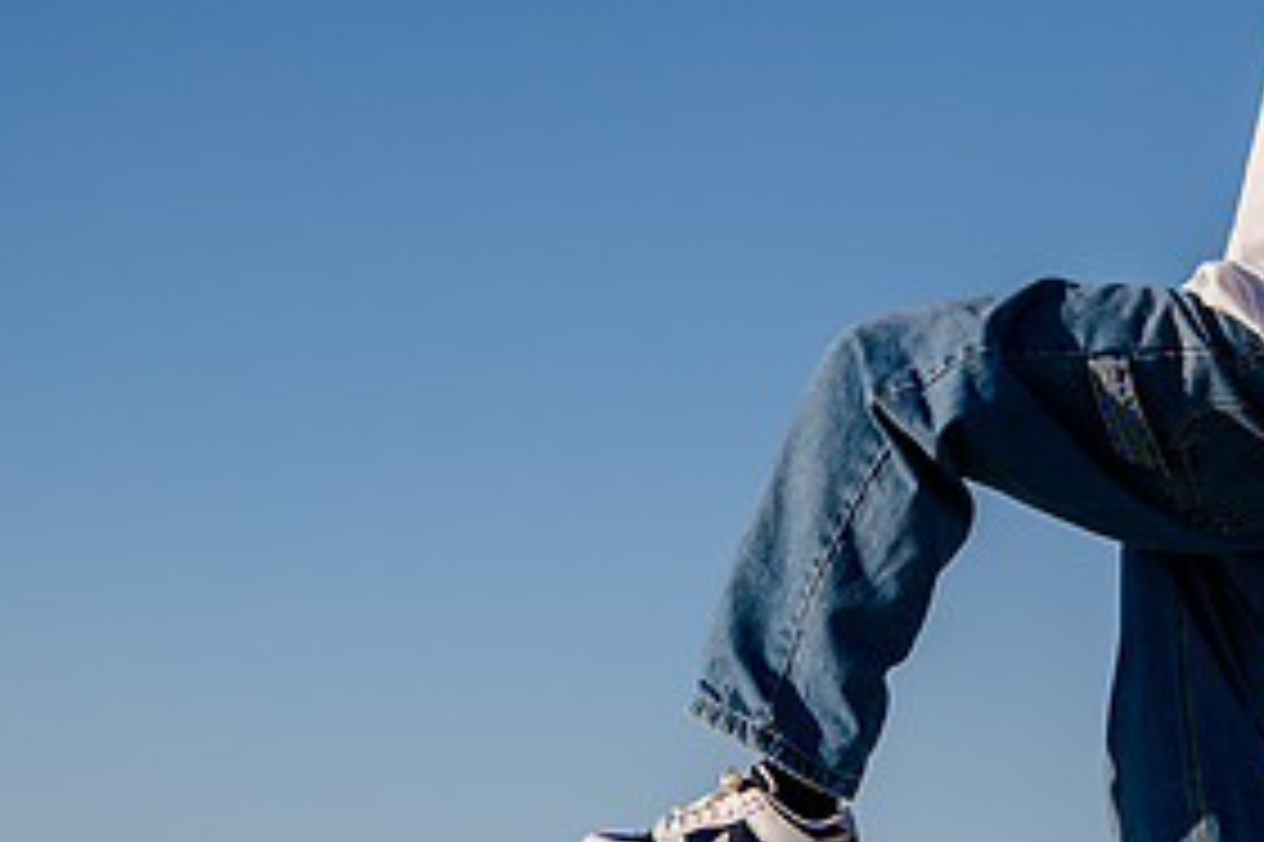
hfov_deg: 13.5
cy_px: 271
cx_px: 988
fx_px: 5334
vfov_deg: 9.0
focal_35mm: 152
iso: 200
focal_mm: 52
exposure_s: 1/5000
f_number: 4
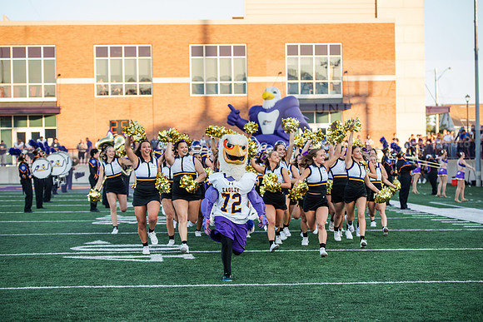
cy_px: 161
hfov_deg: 22.6
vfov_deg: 15.2
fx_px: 1208
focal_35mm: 90
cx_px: 242
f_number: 4
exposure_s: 1/640
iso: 400
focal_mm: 90
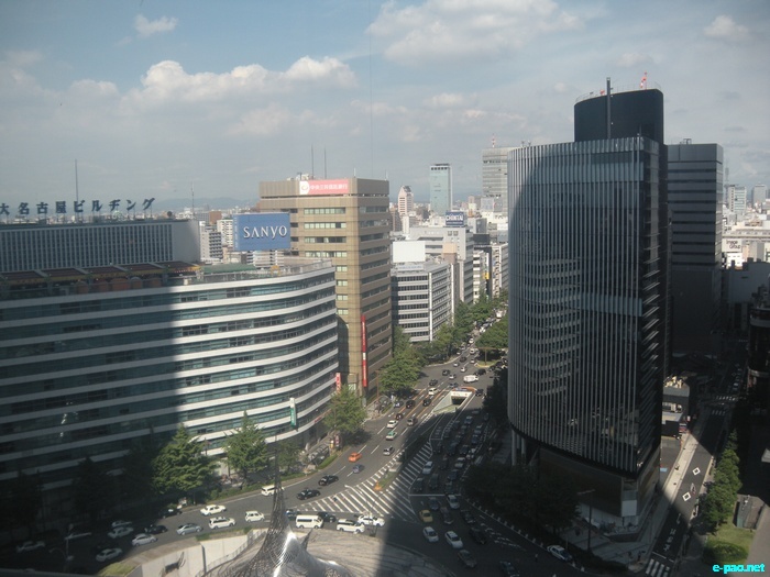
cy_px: 288
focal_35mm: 35
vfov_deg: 40.7
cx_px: 385
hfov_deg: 52.6
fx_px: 779
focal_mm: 5.9
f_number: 3.8
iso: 64
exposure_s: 1/450
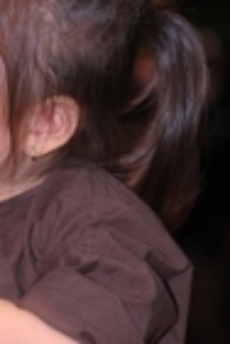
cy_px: 154
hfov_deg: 2.5
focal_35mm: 552
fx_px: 5290
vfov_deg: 3.7
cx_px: -203
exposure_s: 1/60
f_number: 4
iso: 1000
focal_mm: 120
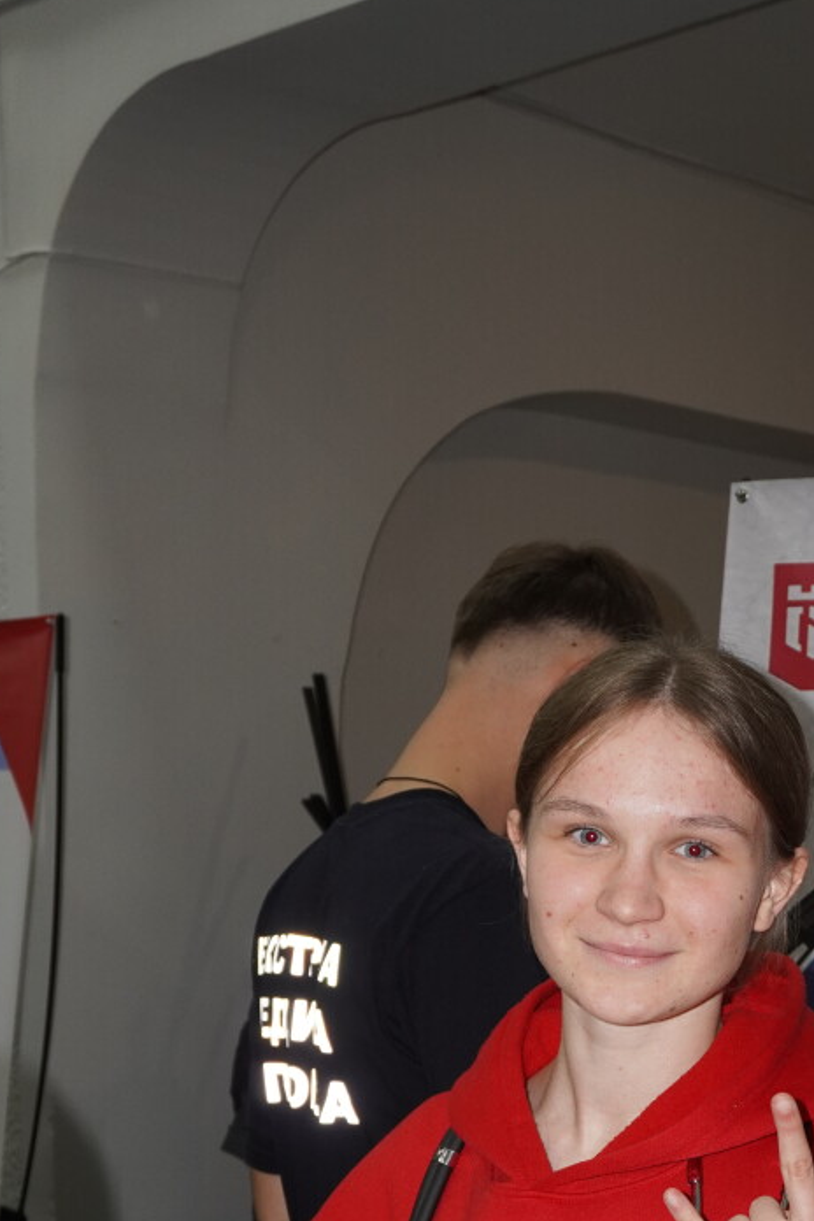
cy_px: 1082
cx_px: 694
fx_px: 2337
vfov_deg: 28.2
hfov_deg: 19.5
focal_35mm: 69
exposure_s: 1/125
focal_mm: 25
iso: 800
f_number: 5.6
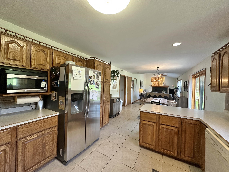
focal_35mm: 14
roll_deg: -1.5
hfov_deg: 102.1
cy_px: 86
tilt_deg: +0.3
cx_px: 114
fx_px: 93
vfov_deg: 85.7
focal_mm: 2.22
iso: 320
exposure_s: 1/120
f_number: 2.2
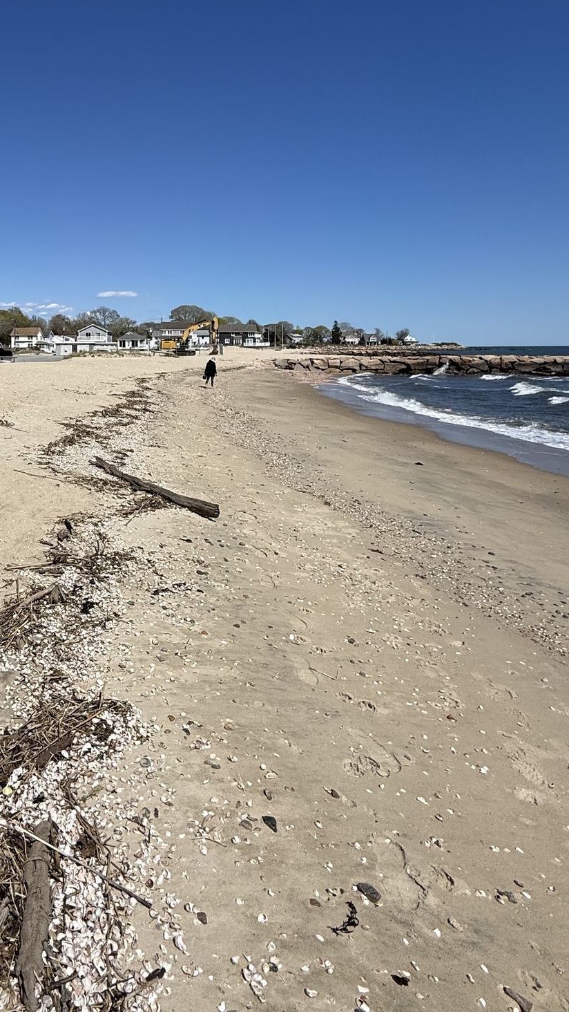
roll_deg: +0.6
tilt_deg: -4.7
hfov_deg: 44.7
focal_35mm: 24
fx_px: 643
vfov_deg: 75.6
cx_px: 91
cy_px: 411
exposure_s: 1/6173
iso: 64
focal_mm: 2.22
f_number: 2.2
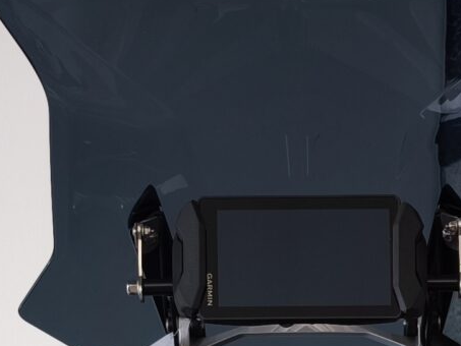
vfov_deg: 10.0
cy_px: 816
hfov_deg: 15.1
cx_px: 352
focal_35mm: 130
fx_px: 1732
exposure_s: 1/100
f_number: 1.6
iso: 80
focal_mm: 6.57
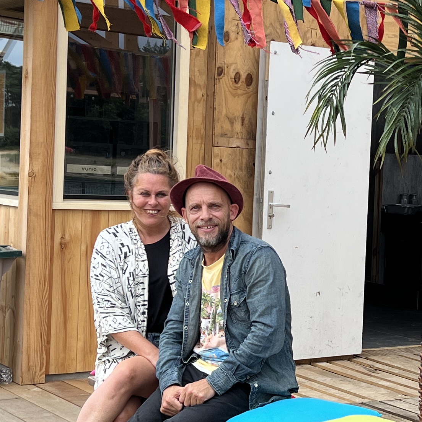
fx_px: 1159
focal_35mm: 84
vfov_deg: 20.6
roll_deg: -2.6
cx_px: 324
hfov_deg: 20.5
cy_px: 222
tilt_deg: -2.6
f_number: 1.5
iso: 50
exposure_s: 1/1901
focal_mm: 5.7
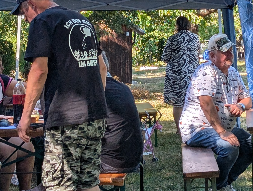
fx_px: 915
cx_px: 168
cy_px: 16
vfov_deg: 11.8
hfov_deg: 15.7
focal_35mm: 125
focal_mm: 6.9
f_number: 1.68
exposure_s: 1/270
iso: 19
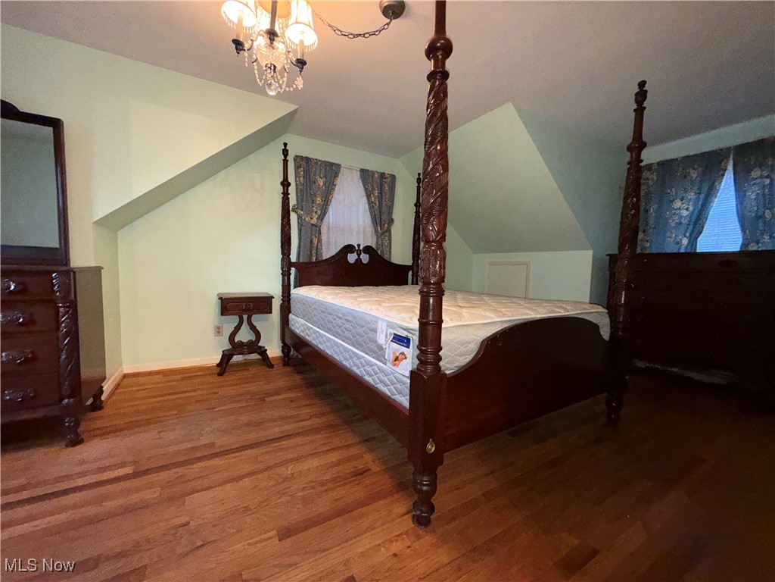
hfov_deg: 102.1
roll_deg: -1.3
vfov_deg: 85.7
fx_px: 313
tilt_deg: -3.7
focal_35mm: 14
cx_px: 388
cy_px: 291
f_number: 2.2
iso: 200
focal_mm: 2.22
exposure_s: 1/60
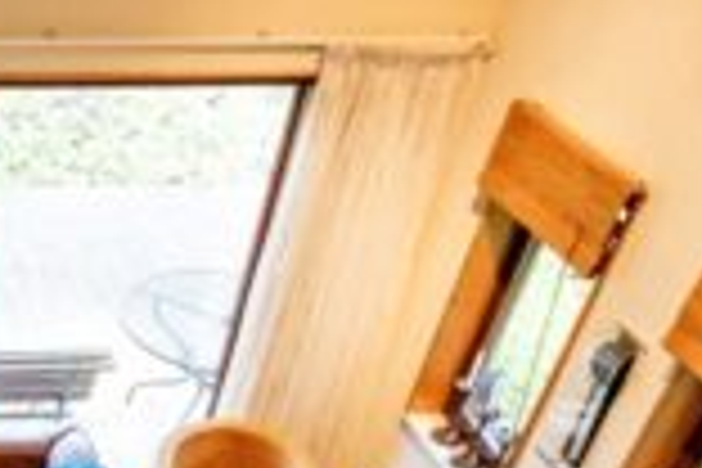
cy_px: 459
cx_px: -212
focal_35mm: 59
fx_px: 1150
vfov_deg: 22.2
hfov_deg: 28.0
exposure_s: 1/125
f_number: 4
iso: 2500
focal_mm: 12
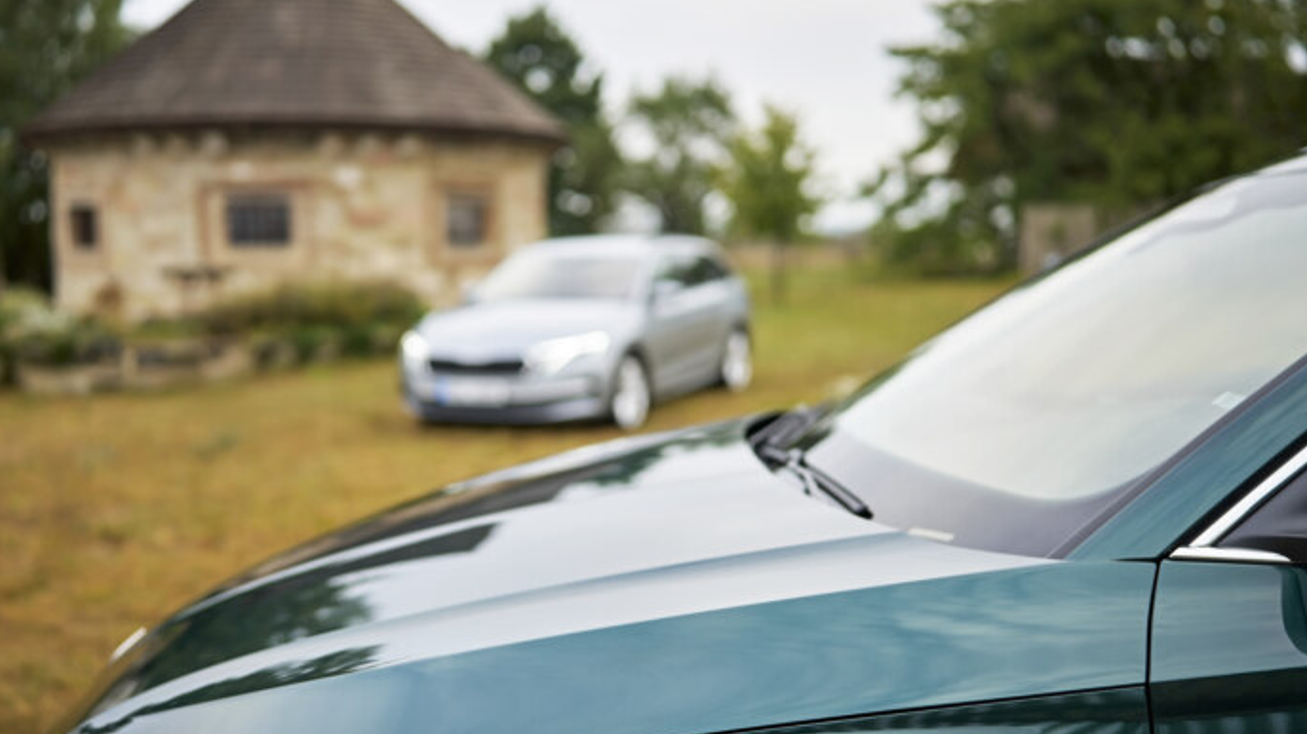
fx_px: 1421
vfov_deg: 29.0
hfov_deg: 49.4
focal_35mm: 41
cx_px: 618
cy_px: 392
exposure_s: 1/800
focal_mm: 35
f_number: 1.4
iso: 100
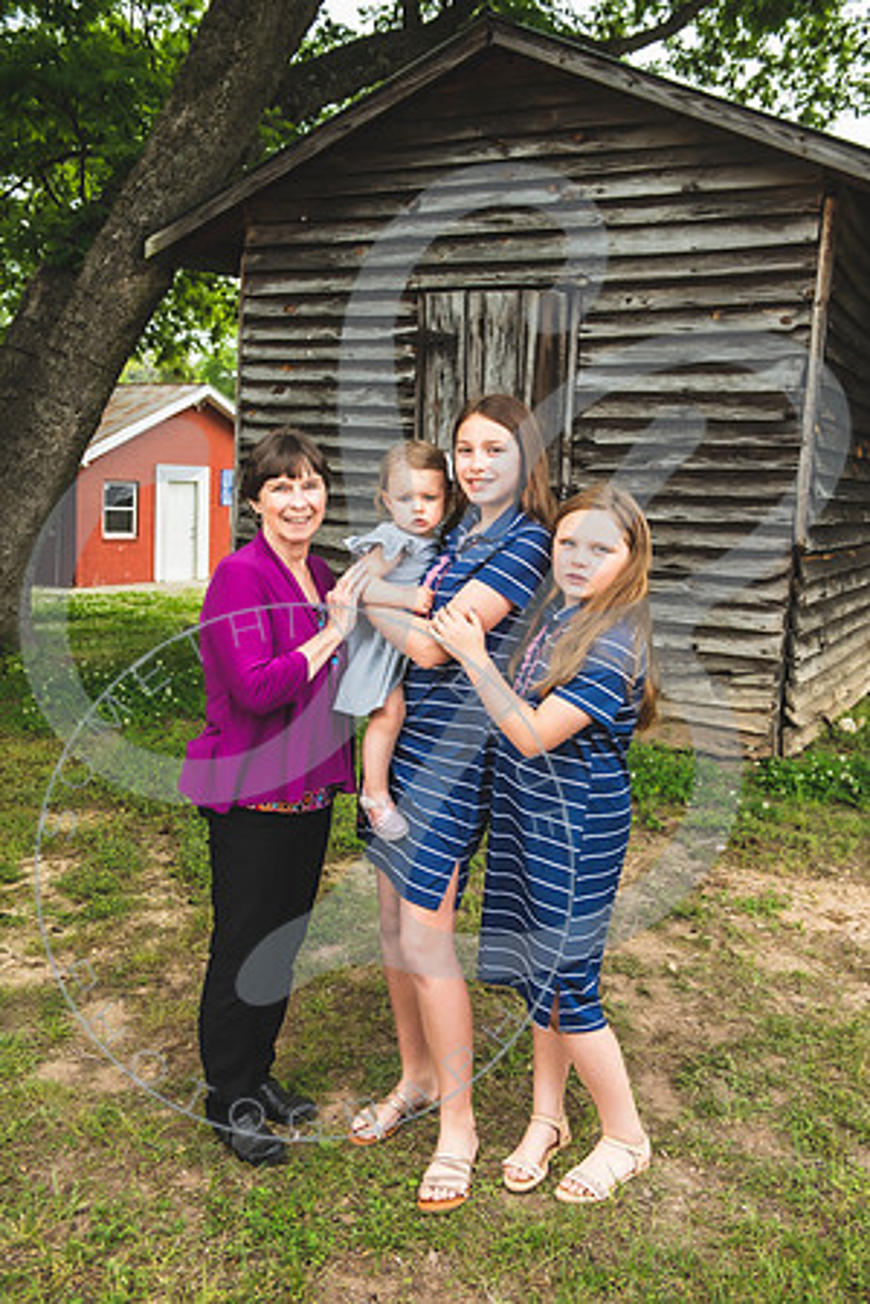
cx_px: 435
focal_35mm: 34
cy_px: 652
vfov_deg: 55.8
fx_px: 1232
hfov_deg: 38.9
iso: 250
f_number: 5.6
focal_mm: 34
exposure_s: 1/200
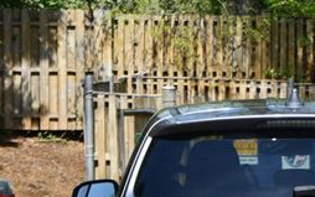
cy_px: 260
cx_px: 289
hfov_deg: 6.8
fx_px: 2645
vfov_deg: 4.3
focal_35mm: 308
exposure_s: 1/400
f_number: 10
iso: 100
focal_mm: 80
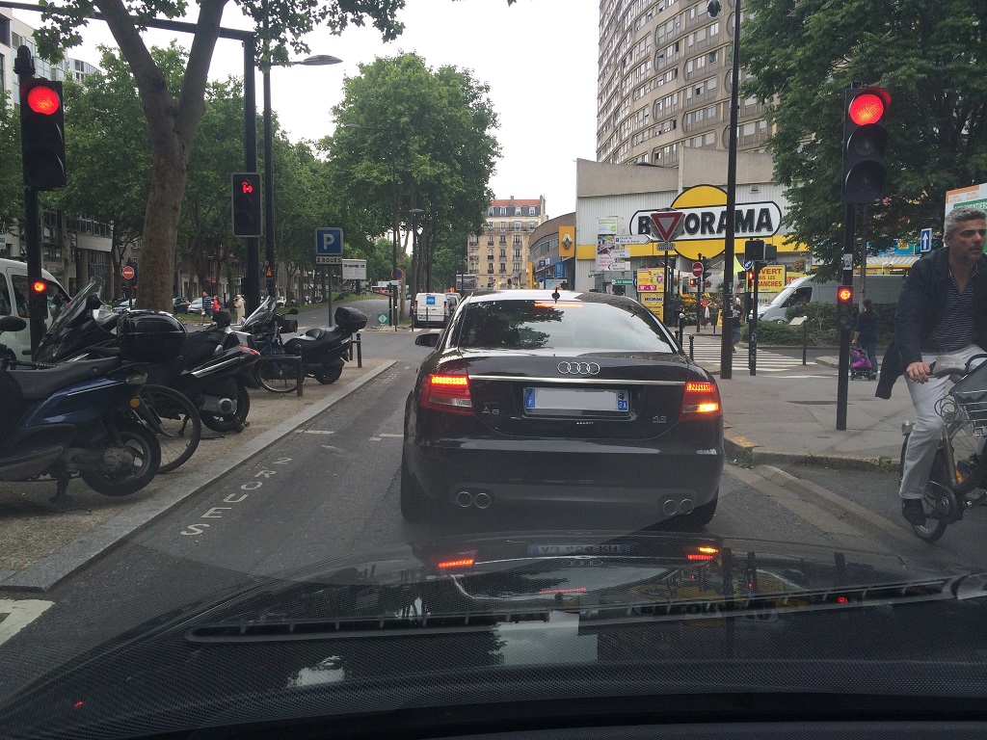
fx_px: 855
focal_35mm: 30
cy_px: 370
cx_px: 494
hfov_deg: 60.0
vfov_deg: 46.8
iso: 32
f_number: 2.2
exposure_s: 1/331
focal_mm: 4.12
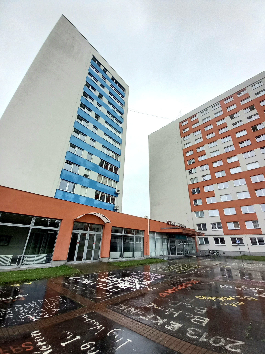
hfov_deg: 89.9
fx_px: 133
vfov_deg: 106.2
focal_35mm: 13
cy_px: 177
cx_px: 132
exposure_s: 1/263
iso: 40
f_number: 2.2
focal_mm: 1.13
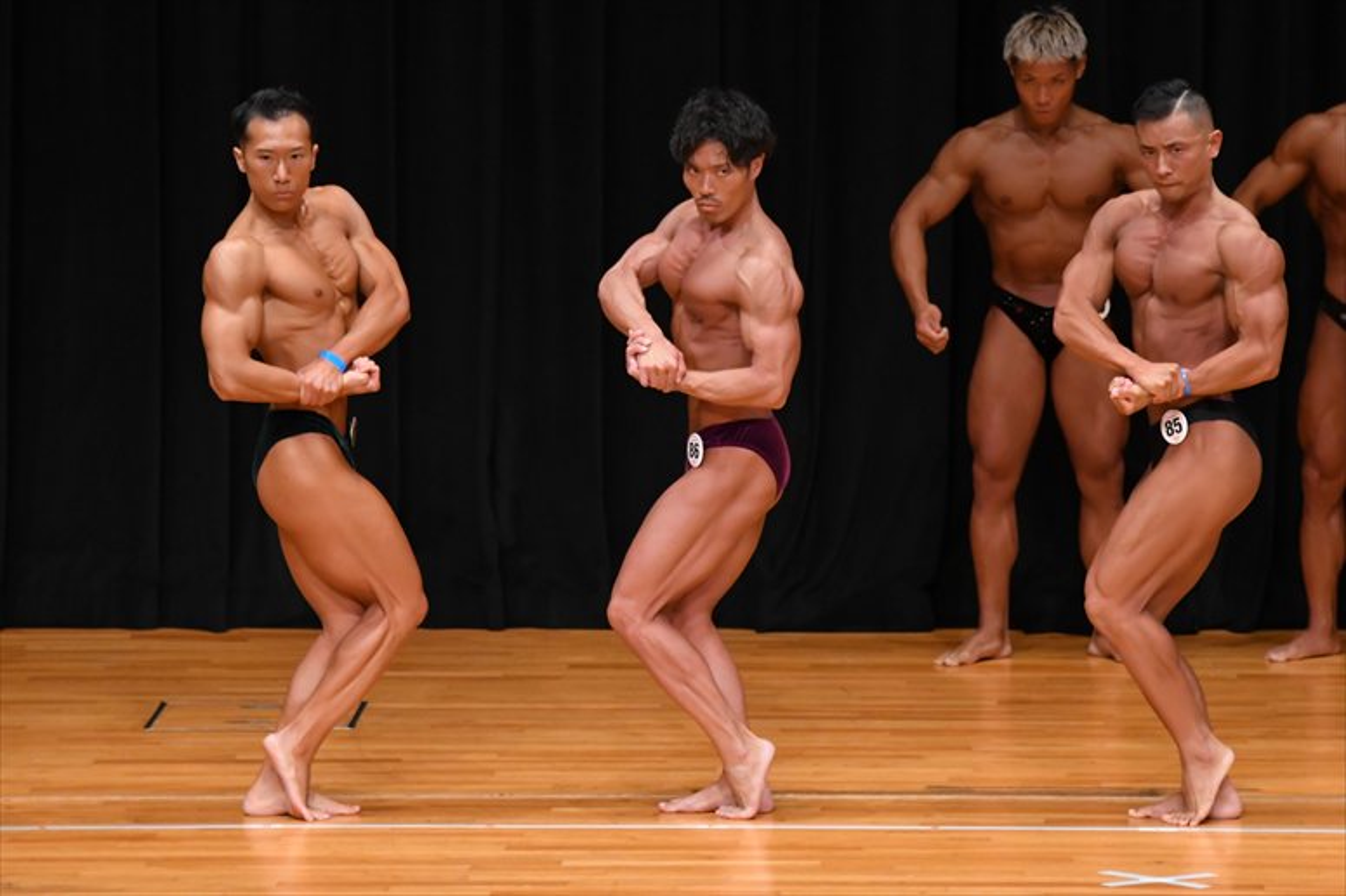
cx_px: 673
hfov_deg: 7.2
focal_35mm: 285
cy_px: 448
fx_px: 10651
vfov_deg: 4.8
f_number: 5.6
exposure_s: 1/400
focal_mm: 190
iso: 3200
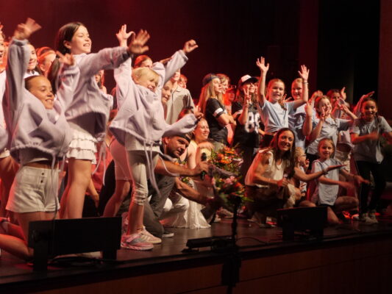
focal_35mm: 64
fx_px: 725
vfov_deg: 22.9
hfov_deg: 30.3
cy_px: 147
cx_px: 196
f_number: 5.6
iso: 3200
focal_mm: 32
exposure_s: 1/60
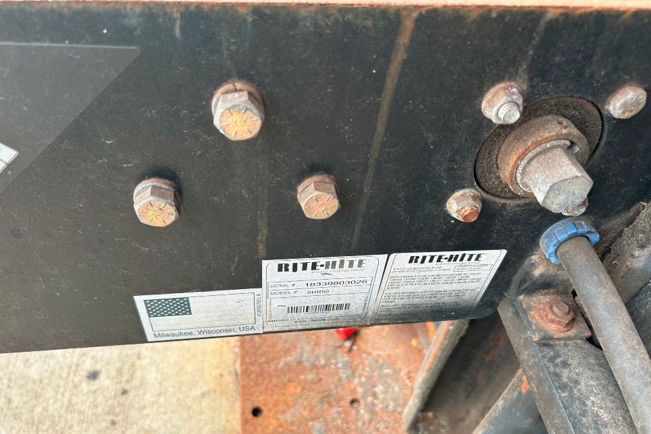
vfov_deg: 46.3
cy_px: 245
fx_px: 506
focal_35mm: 28
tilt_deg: -47.4
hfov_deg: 65.5
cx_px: 321
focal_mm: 5.7
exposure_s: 1/414
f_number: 1.5
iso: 50
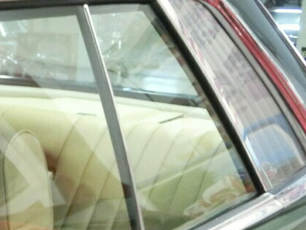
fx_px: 831
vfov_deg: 15.3
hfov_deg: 19.5
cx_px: -69
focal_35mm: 94
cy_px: 254
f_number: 3.7
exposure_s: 1/10
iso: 800
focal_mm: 5.93
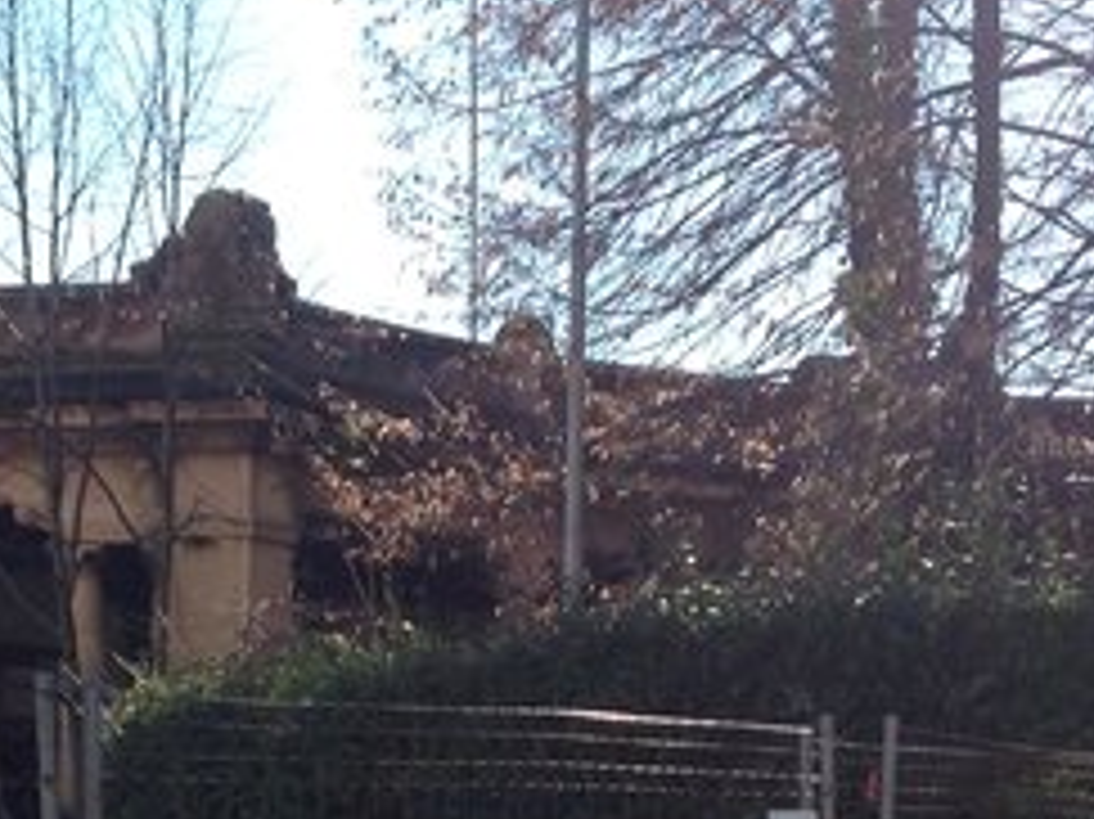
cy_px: 1094
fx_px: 3506
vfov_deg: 12.8
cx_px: 522
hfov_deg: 17.7
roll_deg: -1.0
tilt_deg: -4.7
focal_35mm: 111
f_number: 2.4
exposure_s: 1/669
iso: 50
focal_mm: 4.12
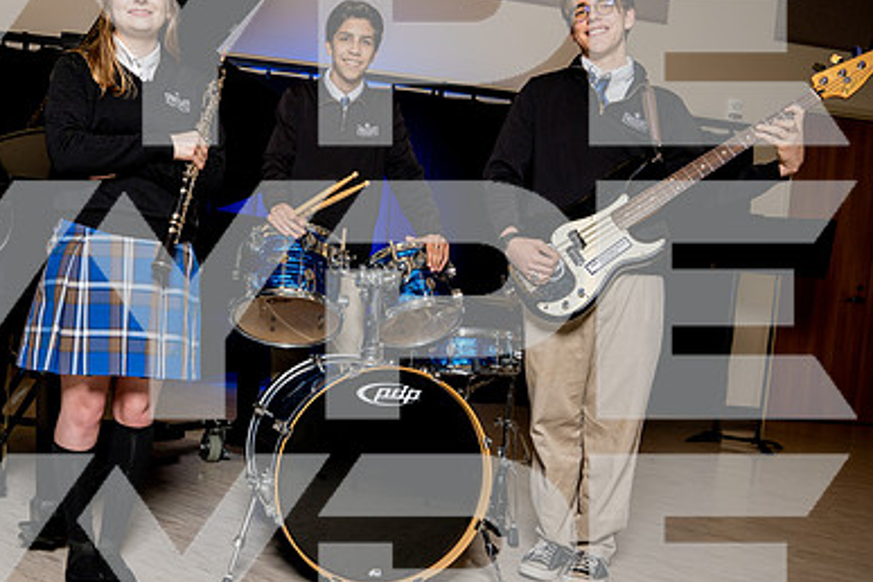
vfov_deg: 36.9
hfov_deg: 52.0
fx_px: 873
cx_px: 282
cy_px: 301
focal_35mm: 36
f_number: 7.1
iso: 200
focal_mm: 24
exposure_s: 1/250
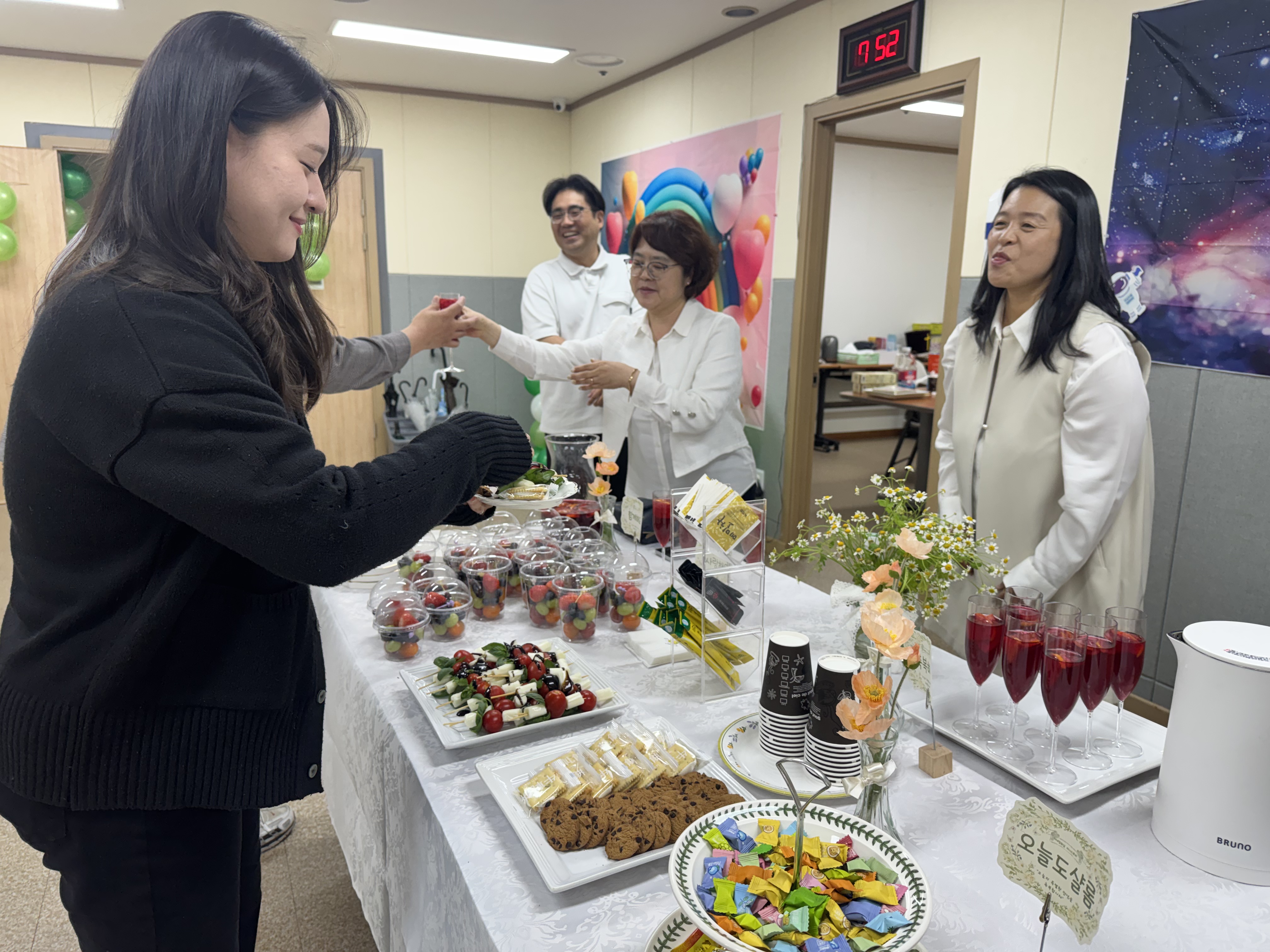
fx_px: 881
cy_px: 476
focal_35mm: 24
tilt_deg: -12.6
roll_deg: -1.4
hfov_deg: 71.6
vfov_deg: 56.8
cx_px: 635
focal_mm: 6.76
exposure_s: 1/120
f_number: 1.78
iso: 125
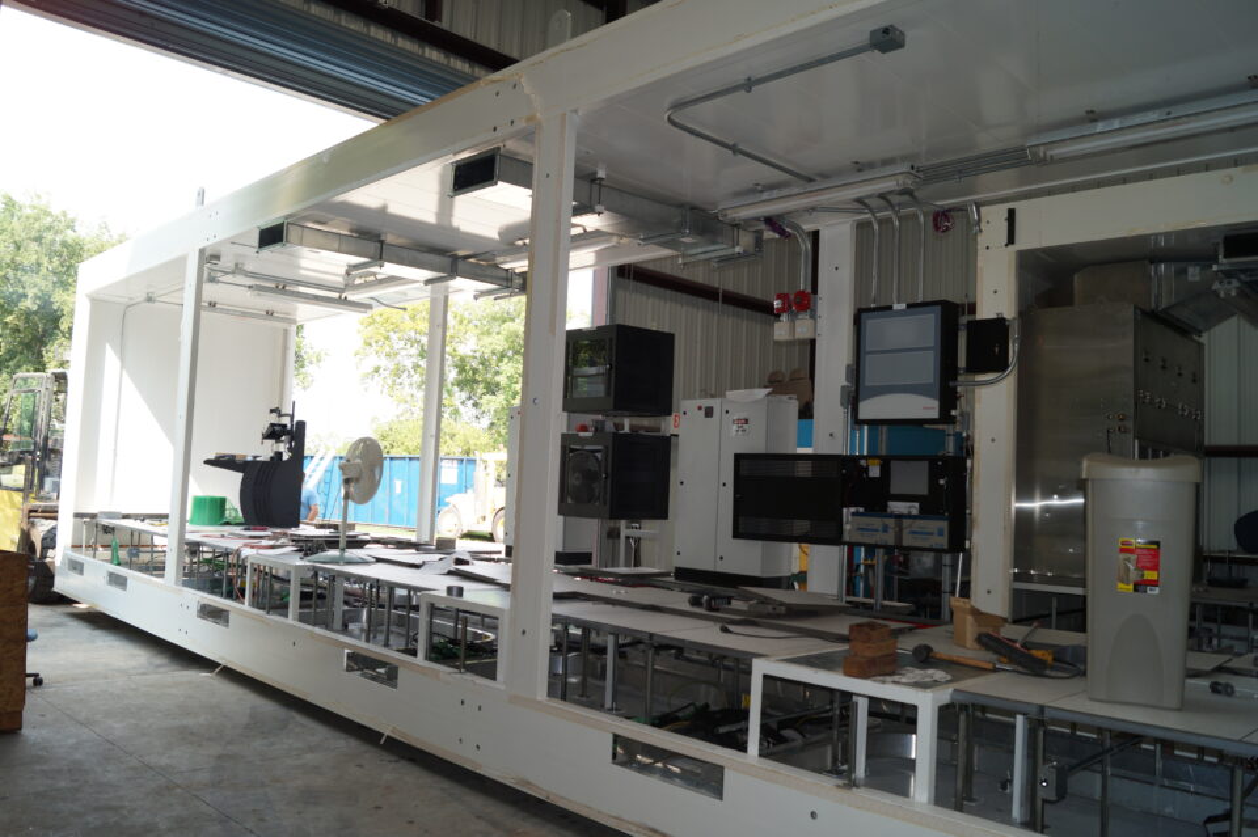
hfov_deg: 67.4
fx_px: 943
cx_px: 629
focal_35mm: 27
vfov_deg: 47.9
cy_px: 418
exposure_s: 1/80
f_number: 4.5
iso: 100
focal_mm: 18
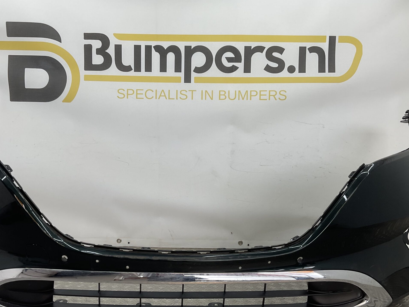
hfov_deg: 47.8
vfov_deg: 36.6
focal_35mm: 39
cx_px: 185
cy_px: 196
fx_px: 461
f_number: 1.8
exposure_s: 1/130
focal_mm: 3
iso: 16
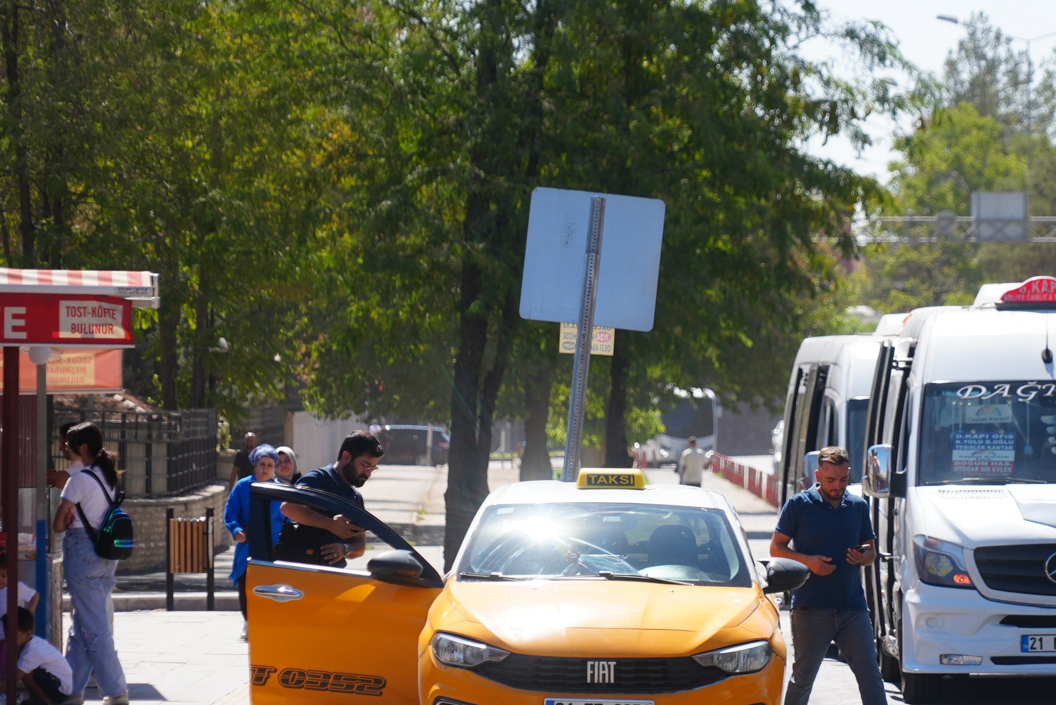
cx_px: 728
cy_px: 361
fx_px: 7426
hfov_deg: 8.1
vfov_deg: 5.4
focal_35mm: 253
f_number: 6.3
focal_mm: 172
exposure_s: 1/250
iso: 80
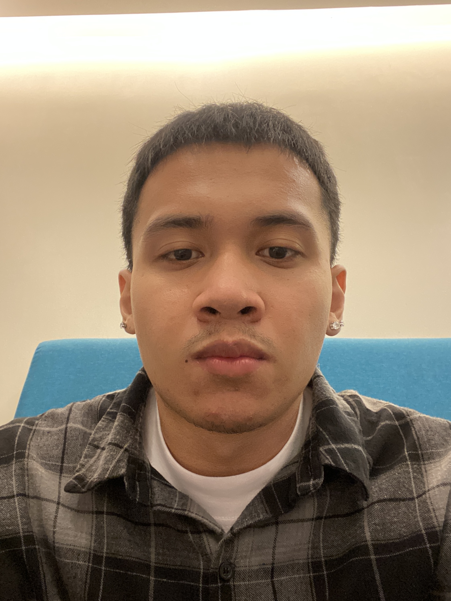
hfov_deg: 46.8
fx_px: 521
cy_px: 300
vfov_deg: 60.0
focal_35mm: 30
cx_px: 226
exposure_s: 1/30
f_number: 2.2
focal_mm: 2.71
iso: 640
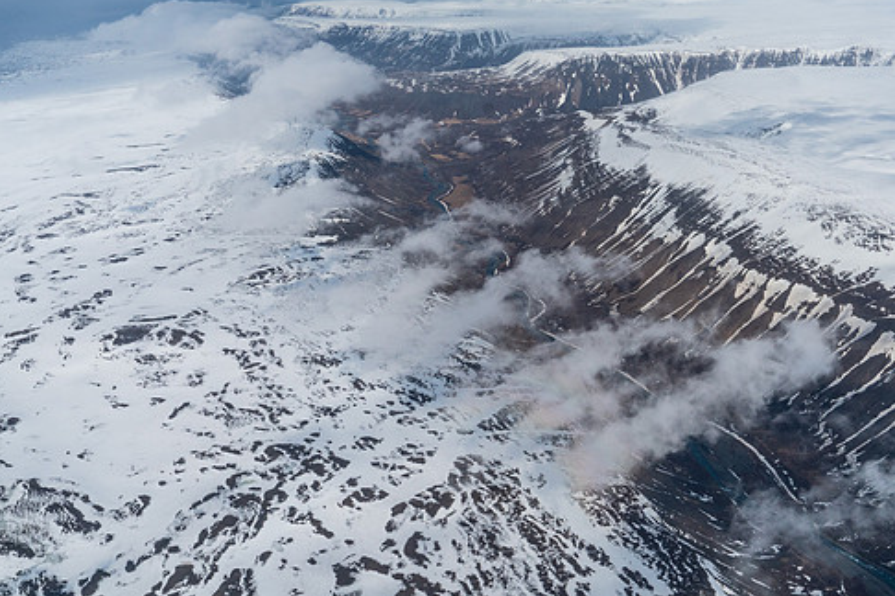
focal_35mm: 37
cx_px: 486
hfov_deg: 51.8
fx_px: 920
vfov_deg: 35.9
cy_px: 258
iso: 640
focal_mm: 31
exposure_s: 1/3200
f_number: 8
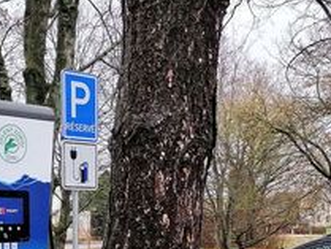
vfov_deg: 15.8
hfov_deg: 21.1
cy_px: 239
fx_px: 880
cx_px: 261
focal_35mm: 92
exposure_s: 1/120
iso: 100
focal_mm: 5.3
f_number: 1.8
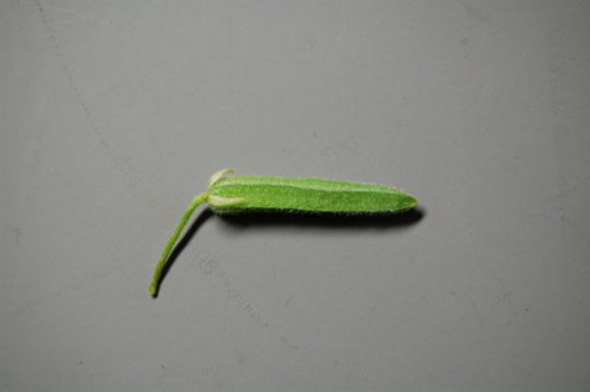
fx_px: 1351
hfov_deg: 24.6
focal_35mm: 82
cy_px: 196
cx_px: 295
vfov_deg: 16.5
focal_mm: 55
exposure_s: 1/60
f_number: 6.3
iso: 400
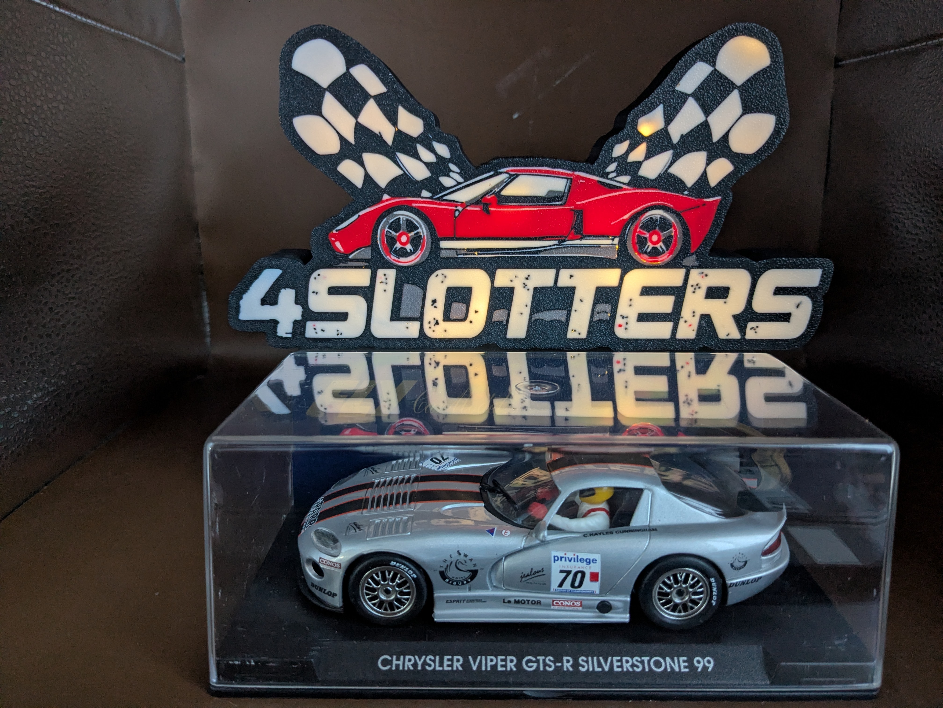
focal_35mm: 27
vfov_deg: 51.4
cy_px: 354
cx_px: 472
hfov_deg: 65.3
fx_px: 736
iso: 183
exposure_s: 1/25
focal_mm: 4.38
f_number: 1.73
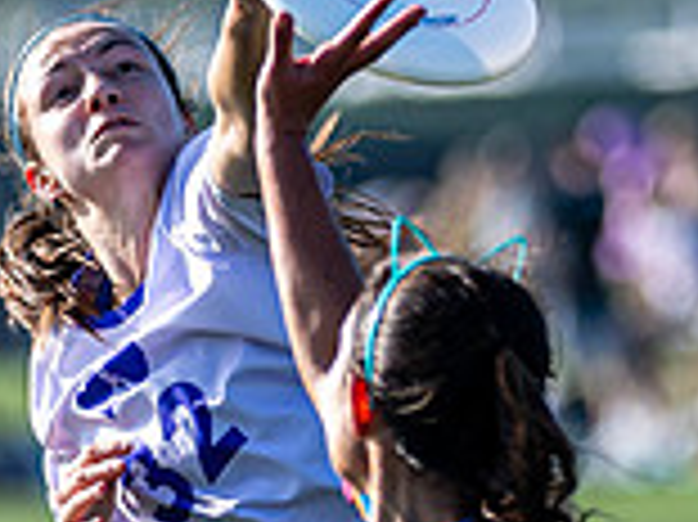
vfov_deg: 1.6
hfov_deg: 2.1
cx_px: 248
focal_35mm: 931
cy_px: 479
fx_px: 18758
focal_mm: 190
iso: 280
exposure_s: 1/2500
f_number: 3.2
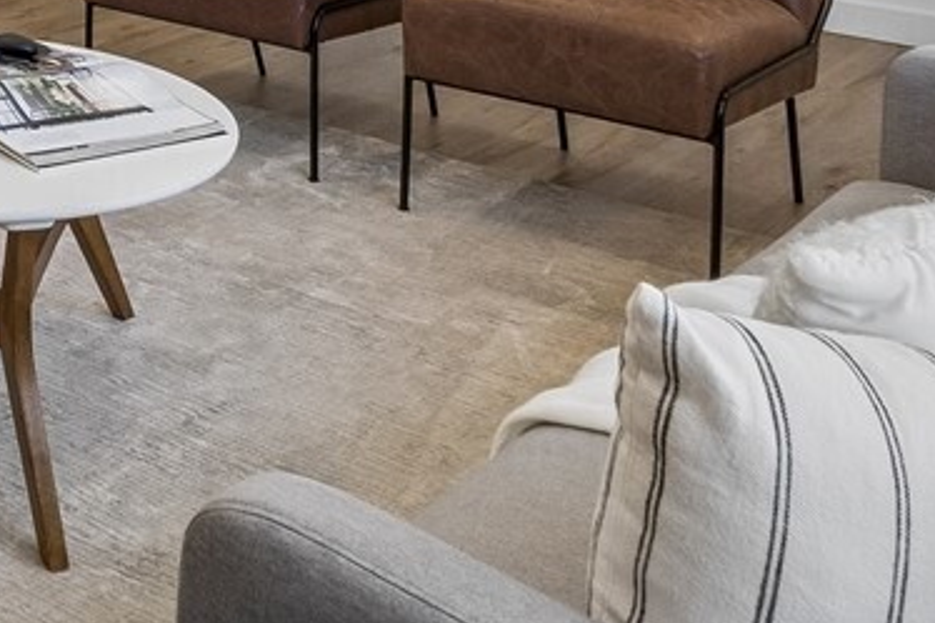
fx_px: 1765
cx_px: -314
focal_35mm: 68
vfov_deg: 16.9
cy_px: -464
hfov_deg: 25.2
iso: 250
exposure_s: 1/15
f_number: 9
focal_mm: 10
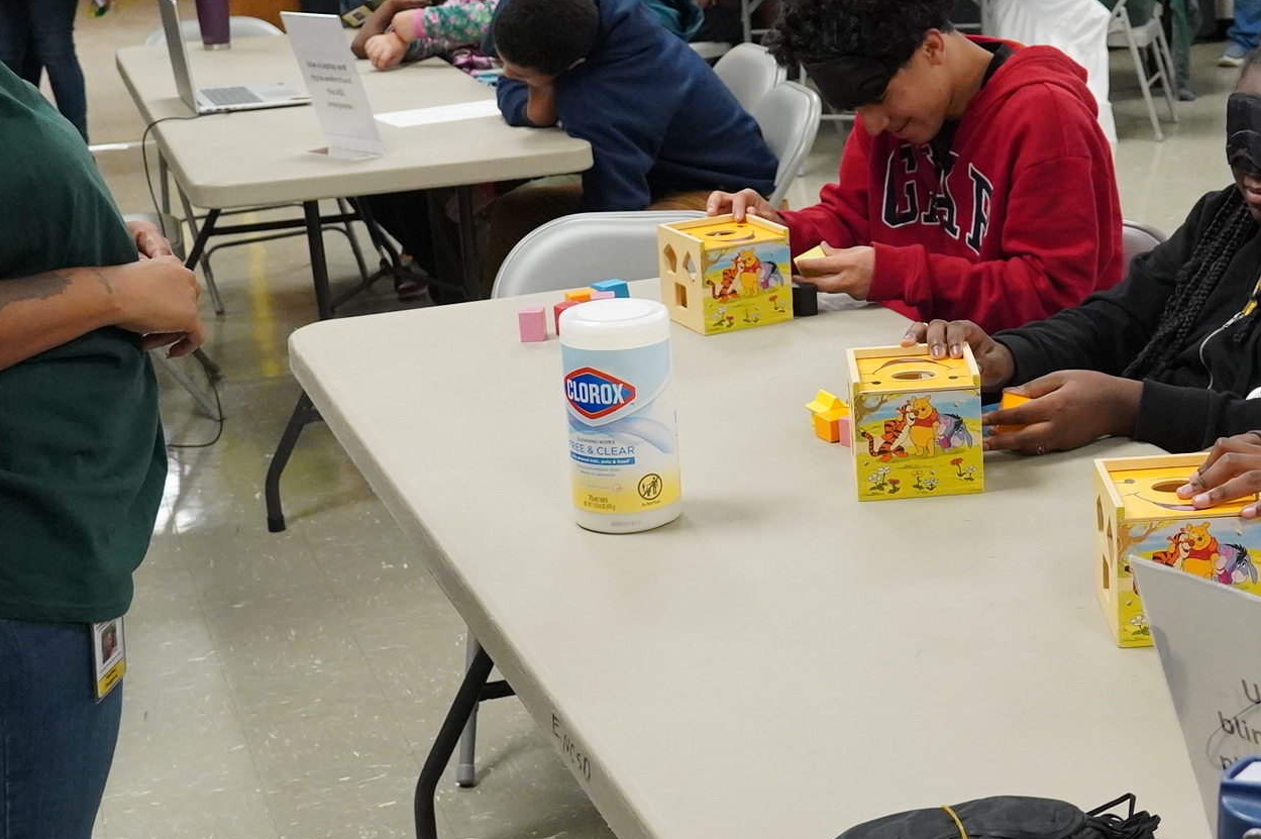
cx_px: 987
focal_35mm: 65
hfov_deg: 30.3
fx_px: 2275
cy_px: 447
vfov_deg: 20.9
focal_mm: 18
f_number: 4
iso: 2500
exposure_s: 1/160
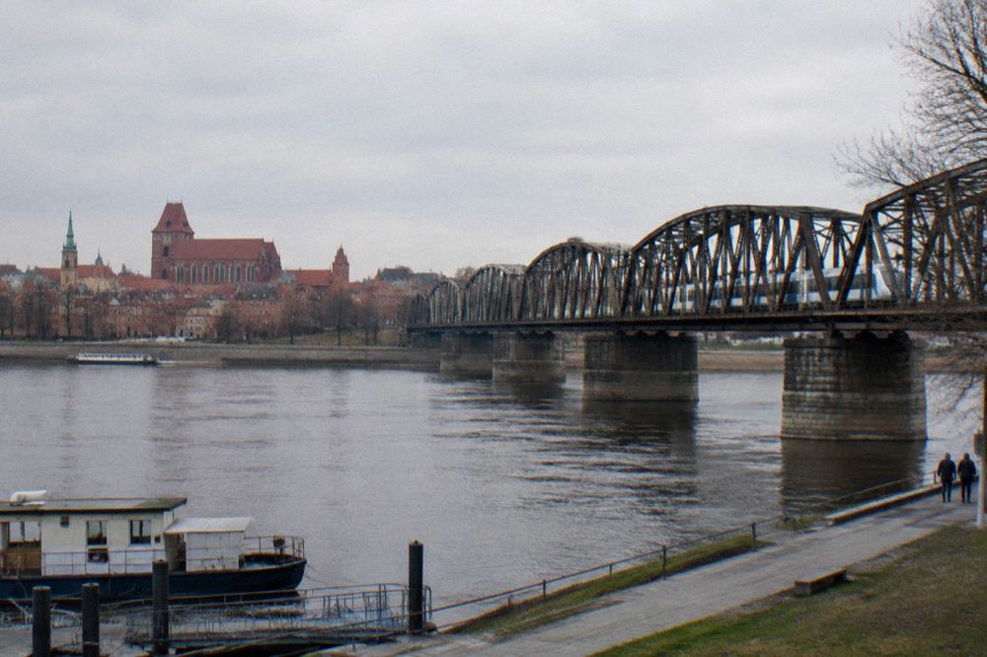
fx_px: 1754
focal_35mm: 64
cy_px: 328
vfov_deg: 21.2
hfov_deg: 31.4
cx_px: 494
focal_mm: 64
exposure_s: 1/125
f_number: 10
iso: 100
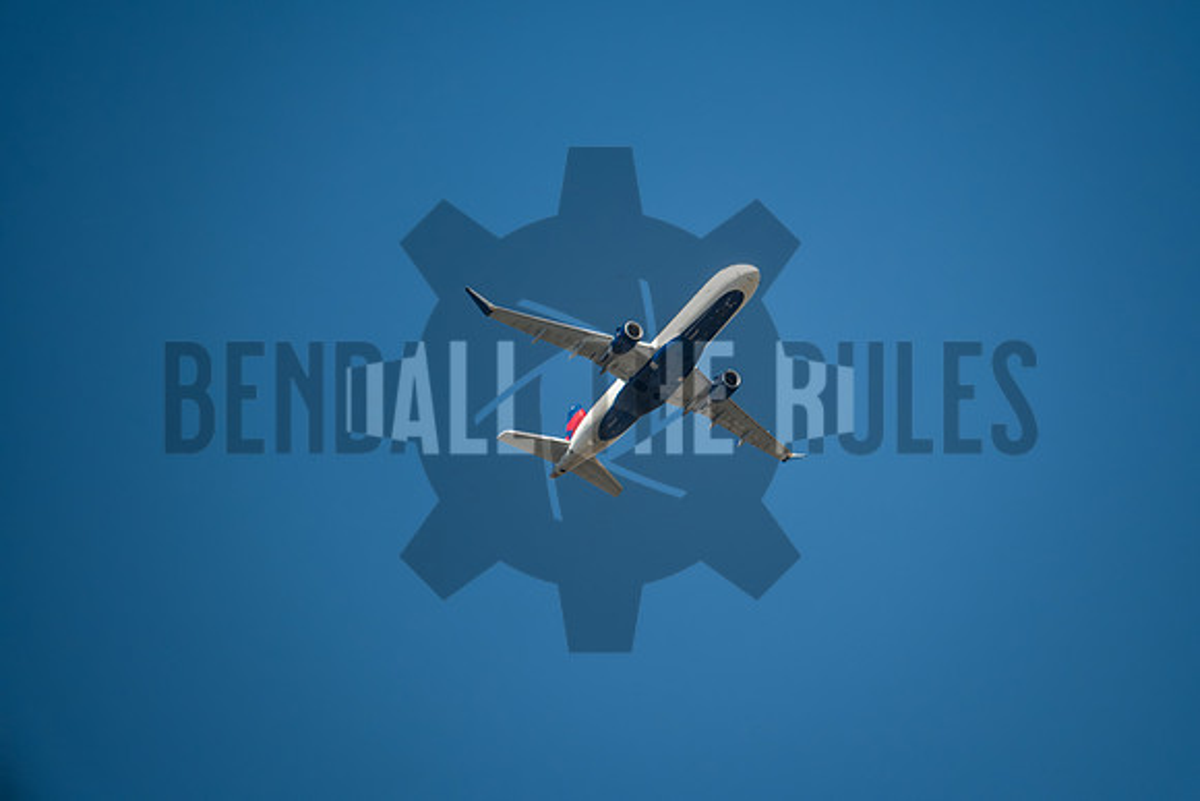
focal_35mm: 600
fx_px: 20004
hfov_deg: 3.4
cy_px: 400
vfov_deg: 2.3
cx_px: 600
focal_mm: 400
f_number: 5.6
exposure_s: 1/1000
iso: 500
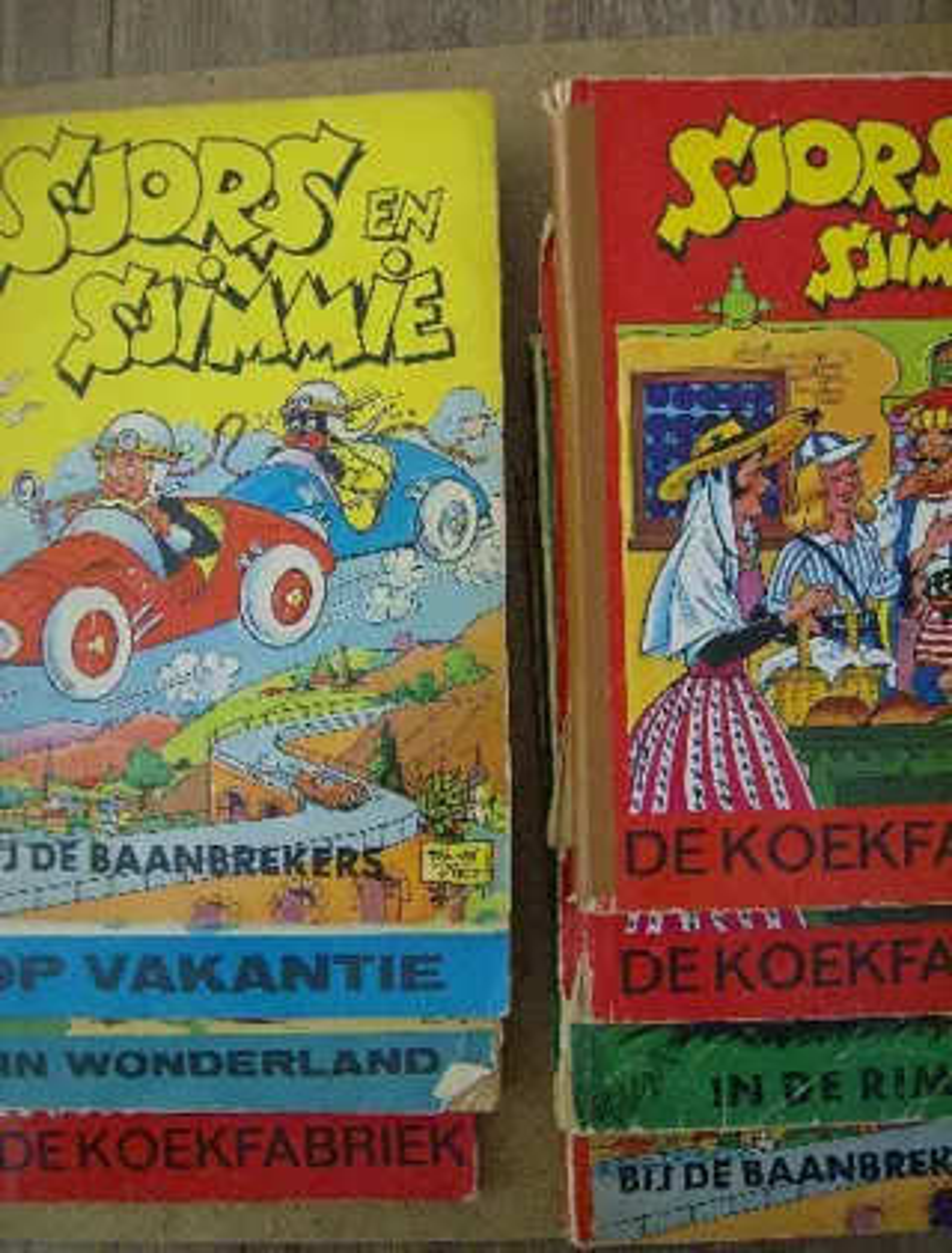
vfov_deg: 51.1
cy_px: 626
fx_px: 1309
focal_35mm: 36
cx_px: 476
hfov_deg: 40.0
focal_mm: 6
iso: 196
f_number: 2.8
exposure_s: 1/64
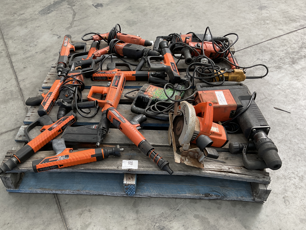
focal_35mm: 34
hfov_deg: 53.8
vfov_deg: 41.8
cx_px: 136
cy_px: 120
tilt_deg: -45.5
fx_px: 301
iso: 50
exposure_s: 1/122
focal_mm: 3
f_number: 1.8
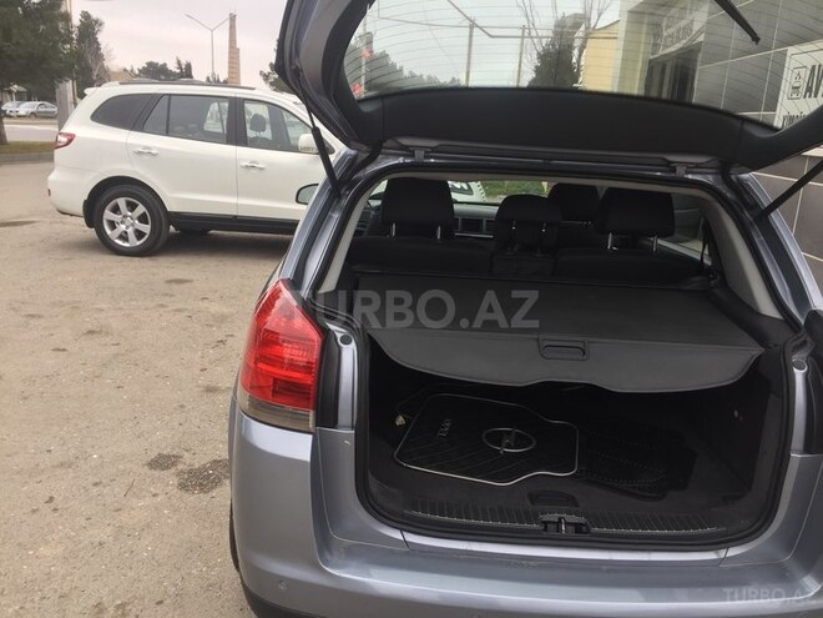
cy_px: 309
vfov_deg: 48.2
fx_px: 689
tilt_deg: -16.1
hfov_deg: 61.7
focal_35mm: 29
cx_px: 412
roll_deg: -4.1
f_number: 2.2
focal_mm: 4.15
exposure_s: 1/108
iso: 32
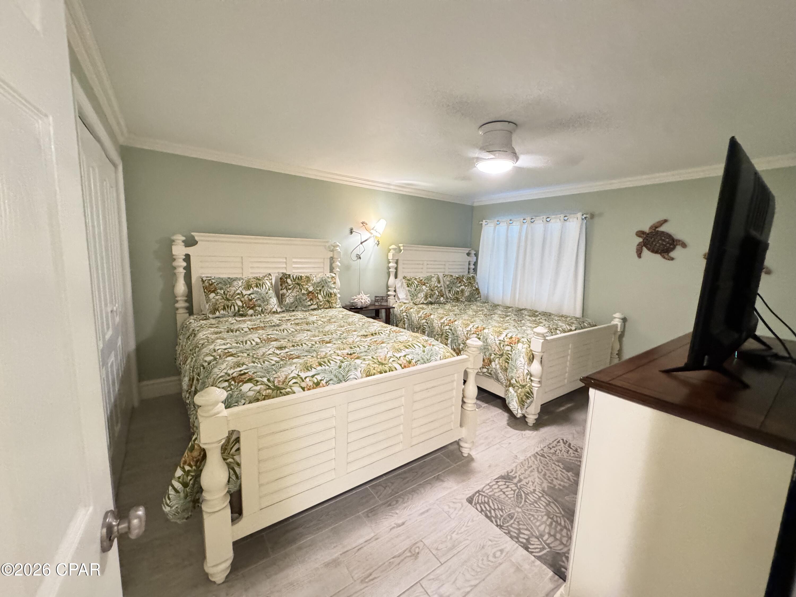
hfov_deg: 102.1
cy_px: 298
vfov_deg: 85.7
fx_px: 322
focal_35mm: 14
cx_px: 398
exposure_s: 1/40
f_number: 2.2
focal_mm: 2.22
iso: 1000
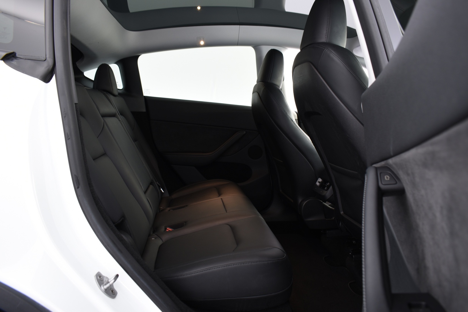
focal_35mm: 27
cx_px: 234
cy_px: 156
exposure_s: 3
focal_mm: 18
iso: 100
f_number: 5.6
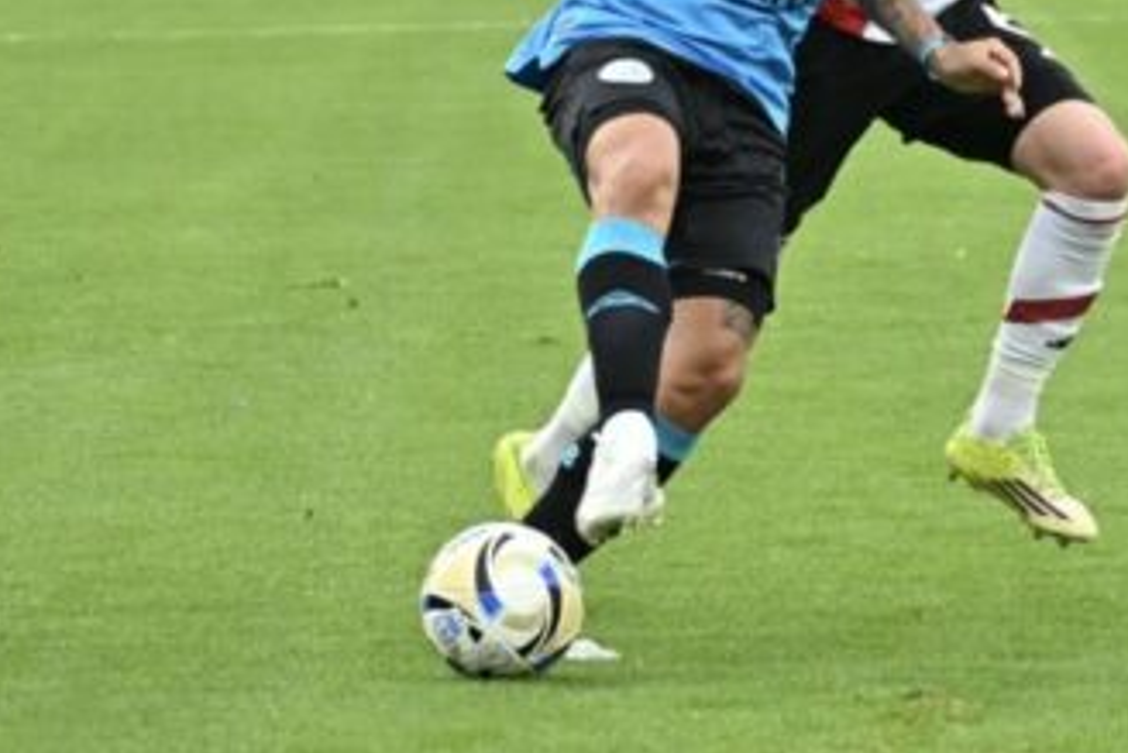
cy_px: -28
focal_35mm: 360
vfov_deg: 3.8
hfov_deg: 5.7
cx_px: 805
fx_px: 11289
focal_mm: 105
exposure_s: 1/1600
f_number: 5
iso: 1000
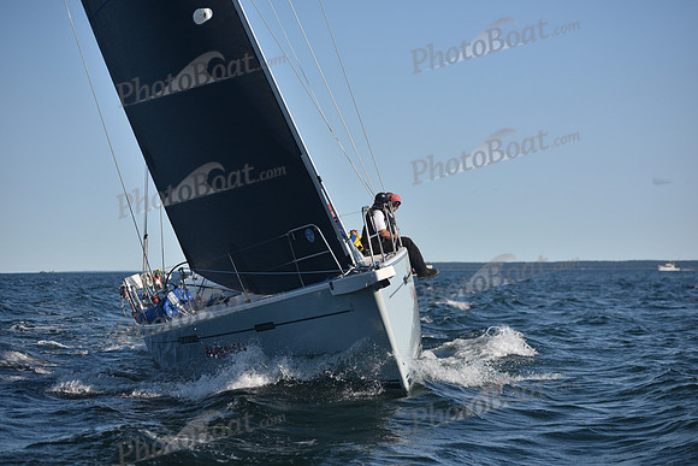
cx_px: 349
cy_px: 233
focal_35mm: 85
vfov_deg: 16.1
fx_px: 1648
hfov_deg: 23.9
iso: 250
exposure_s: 1/3200
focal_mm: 85
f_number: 3.2
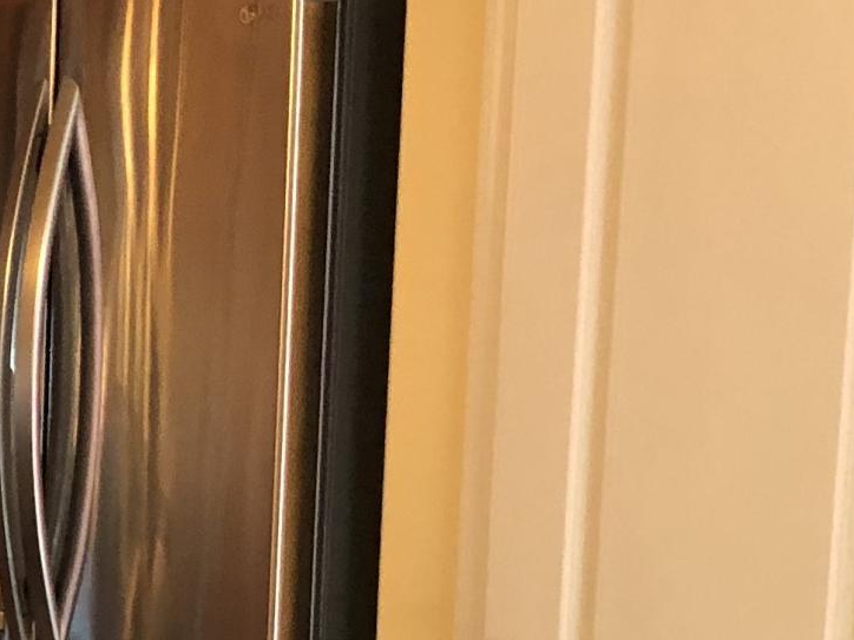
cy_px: 665
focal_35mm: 116
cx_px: -856
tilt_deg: -8.9
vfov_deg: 12.6
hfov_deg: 14.2
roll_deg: +0.9
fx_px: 2862
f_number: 1.8
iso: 100
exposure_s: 1/11
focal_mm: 4
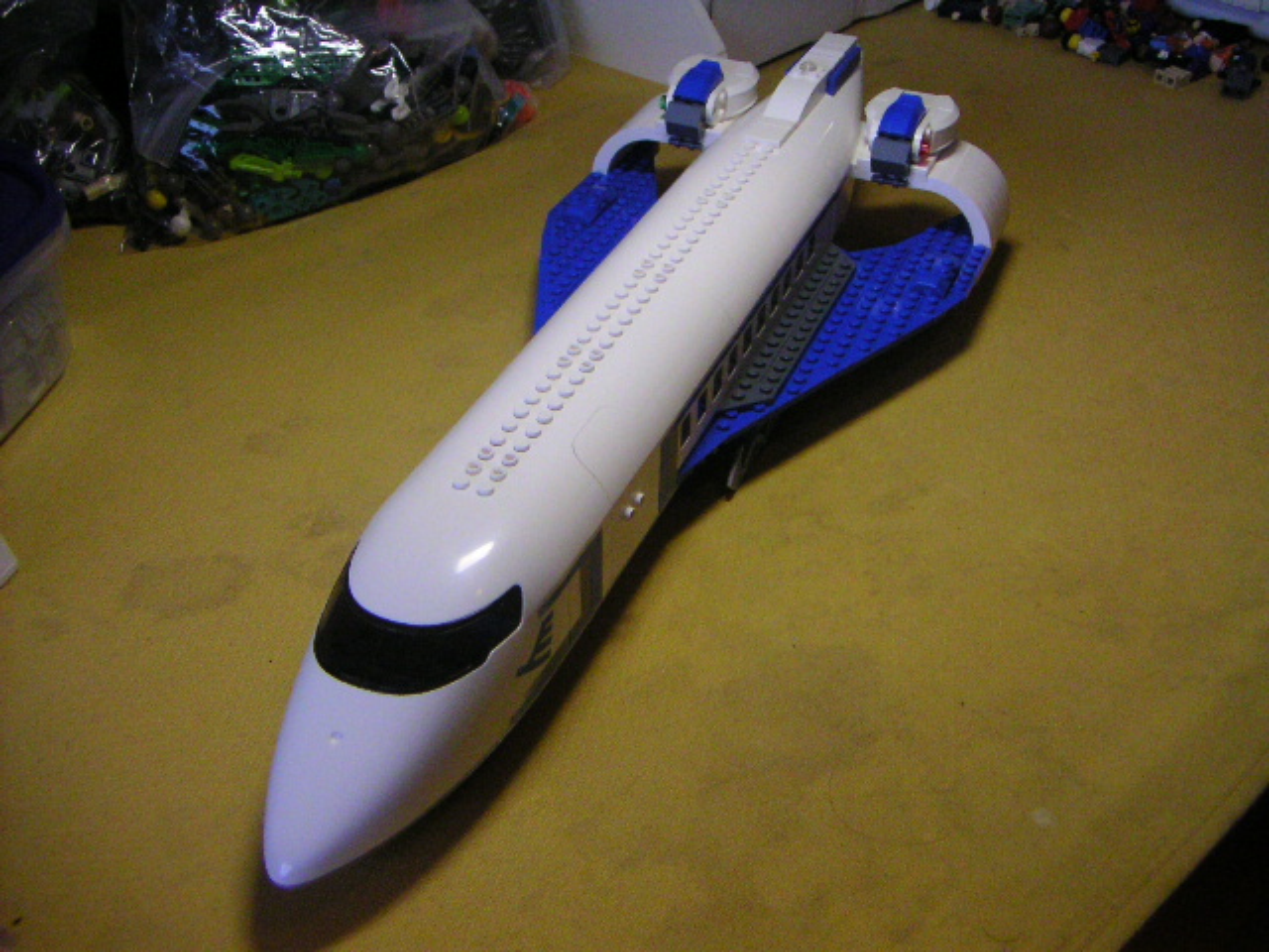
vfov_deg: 36.0
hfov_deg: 46.8
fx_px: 1466
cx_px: 634
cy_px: 476
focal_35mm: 40
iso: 400
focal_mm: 5.3
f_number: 2.9
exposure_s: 1/250
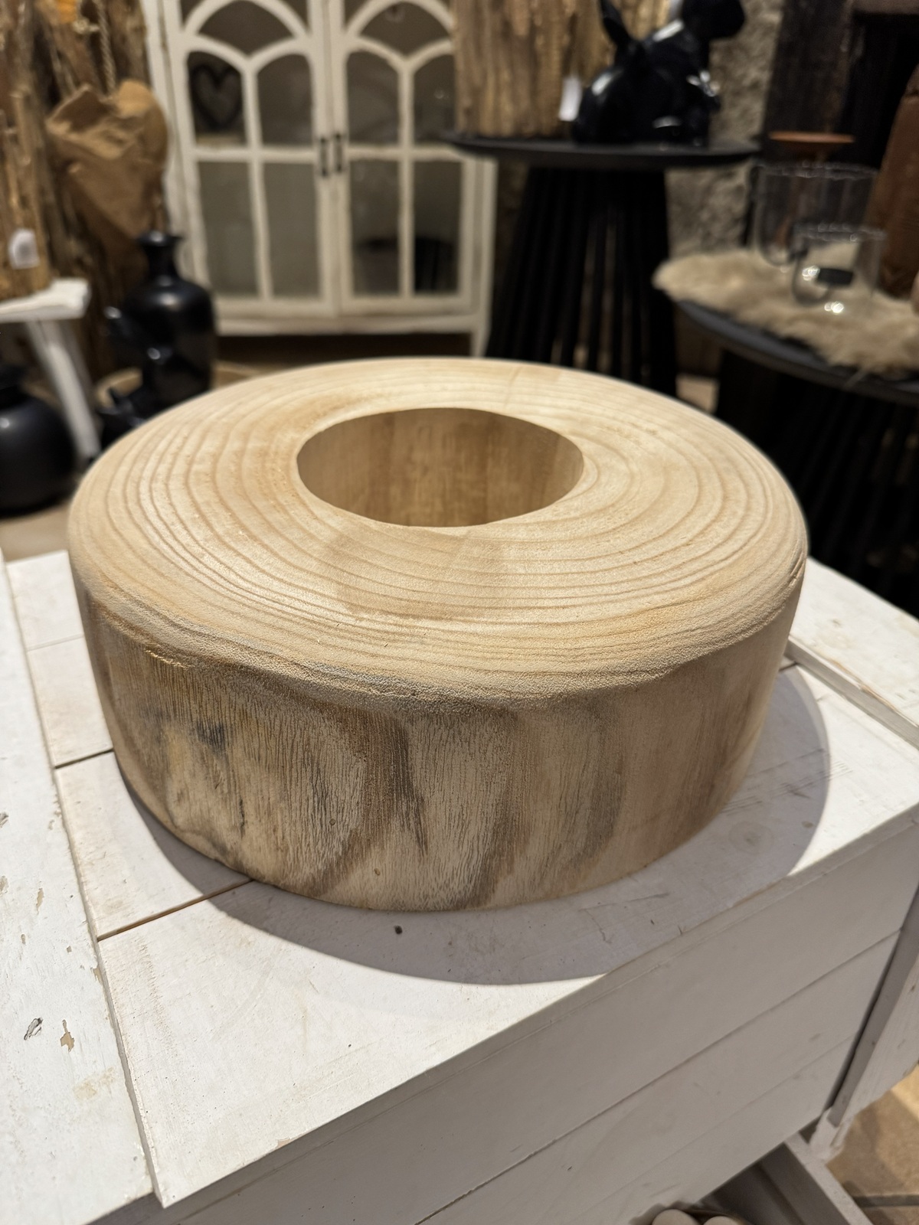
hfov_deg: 56.8
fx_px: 850
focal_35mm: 24
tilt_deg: -32.4
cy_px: 612
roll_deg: -1.3
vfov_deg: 71.6
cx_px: 460
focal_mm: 6.76
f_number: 1.78
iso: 160
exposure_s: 1/50
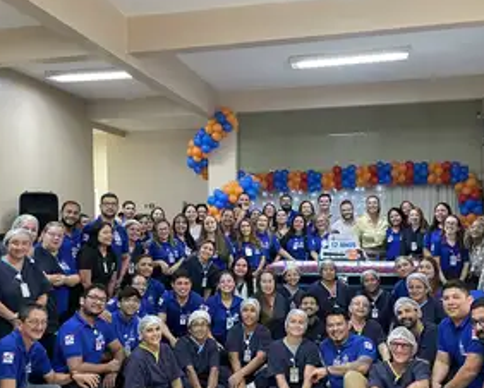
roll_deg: +0.0
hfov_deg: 50.2
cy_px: 225
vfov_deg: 41.1
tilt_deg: -0.6
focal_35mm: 36
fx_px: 516
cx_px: 263
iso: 400
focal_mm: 4.2
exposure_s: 1/40
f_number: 1.6
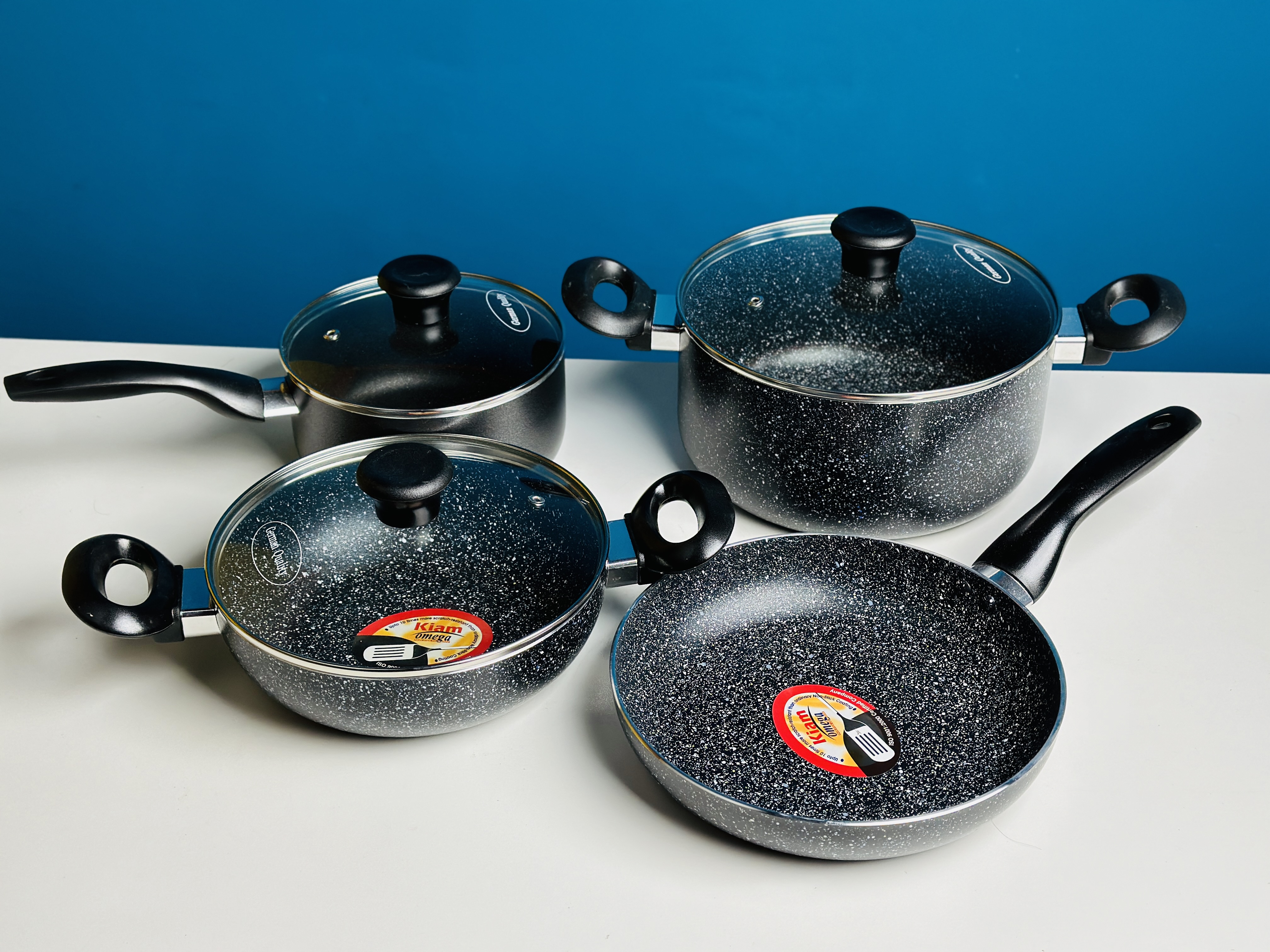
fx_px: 1761
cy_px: 476
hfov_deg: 39.7
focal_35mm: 48
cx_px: 635
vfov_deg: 30.3
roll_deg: +0.0
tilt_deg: -33.9
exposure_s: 1/51
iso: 160
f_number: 1.78
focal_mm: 6.86
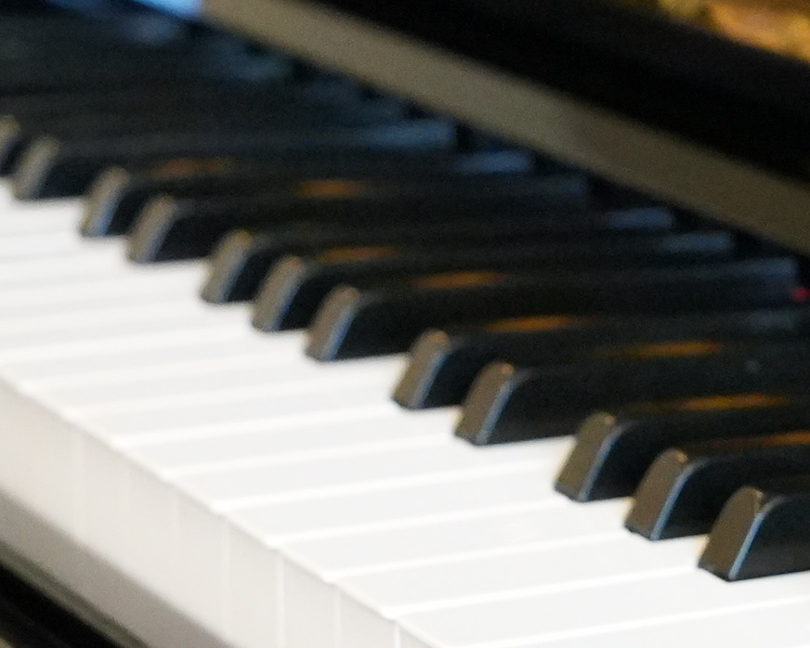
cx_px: 1160
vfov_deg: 7.8
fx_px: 4748
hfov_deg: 9.5
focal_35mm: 198
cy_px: 123
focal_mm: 28
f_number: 3.5
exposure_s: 1/160
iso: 4000
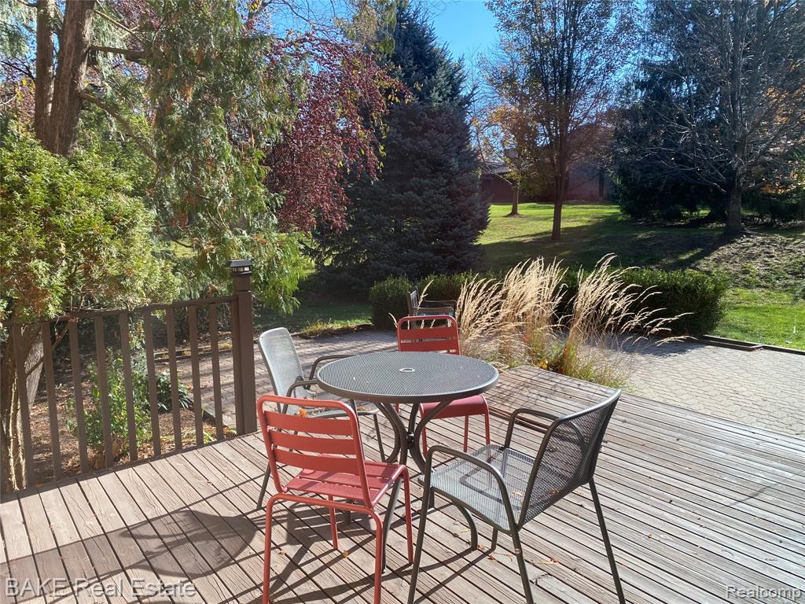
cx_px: 402
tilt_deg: -7.1
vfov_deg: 53.1
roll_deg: +0.6
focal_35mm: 26
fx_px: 605
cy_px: 302
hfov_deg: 67.3
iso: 32
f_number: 1.8
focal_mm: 4.25
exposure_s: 1/524
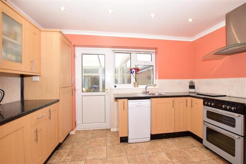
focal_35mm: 15
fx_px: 102
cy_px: 82
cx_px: 123
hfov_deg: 100.4
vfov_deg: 77.3
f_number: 8
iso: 400
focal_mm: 10
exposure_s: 1/25
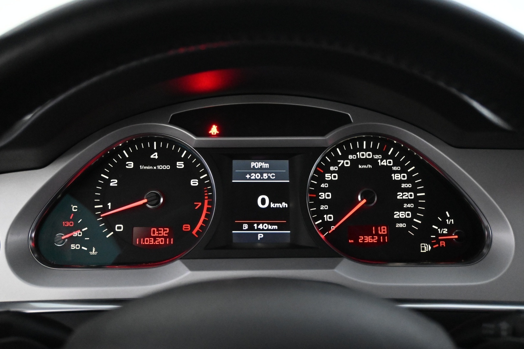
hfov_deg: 58.3
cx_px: 262
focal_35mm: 32
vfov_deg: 40.8
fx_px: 469
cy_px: 174
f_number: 4
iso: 6400
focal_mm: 21.5
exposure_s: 1/50
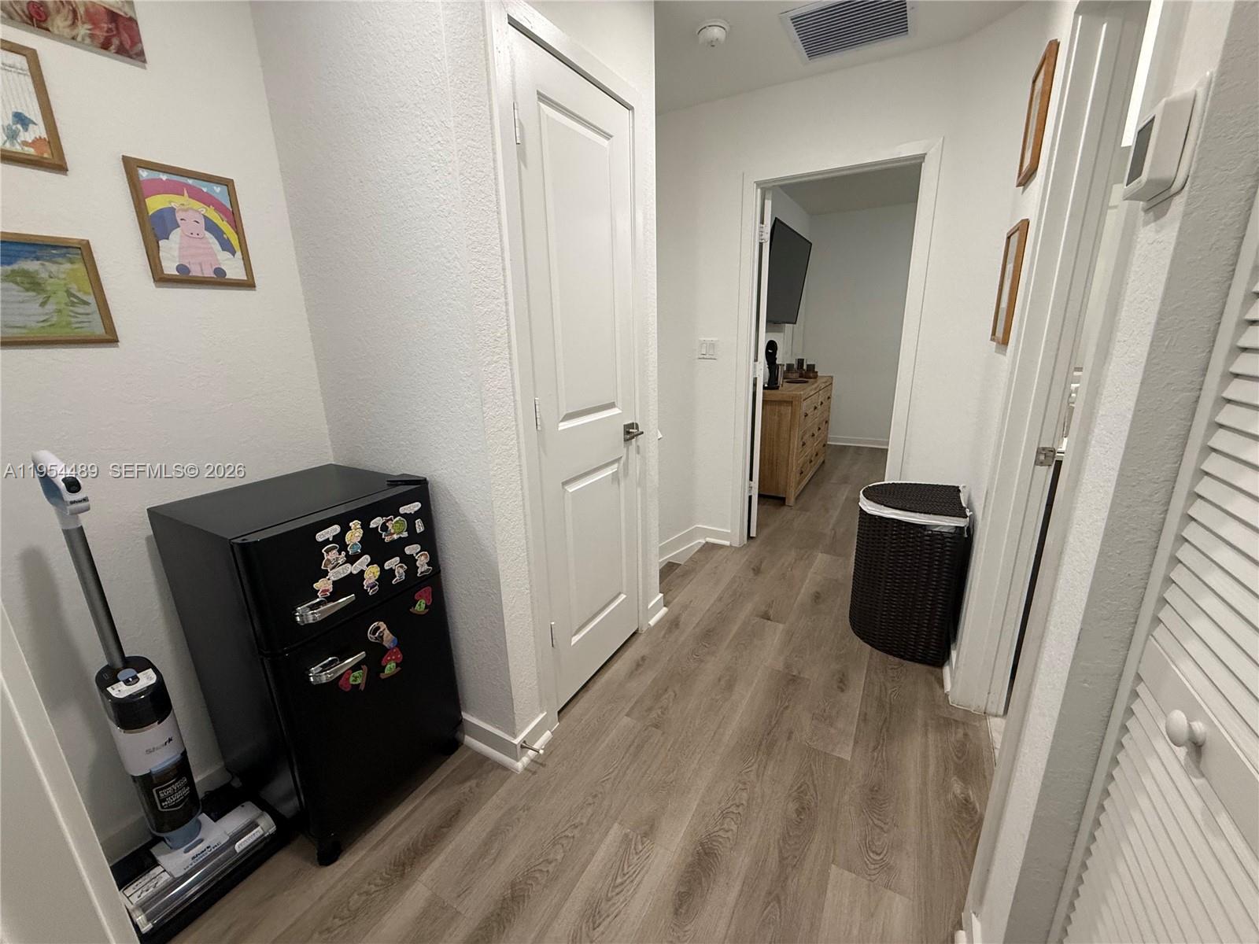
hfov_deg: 102.1
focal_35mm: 14
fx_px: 509
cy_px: 472
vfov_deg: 85.7
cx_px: 630
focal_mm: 2.22
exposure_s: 1/120
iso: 320
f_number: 2.2
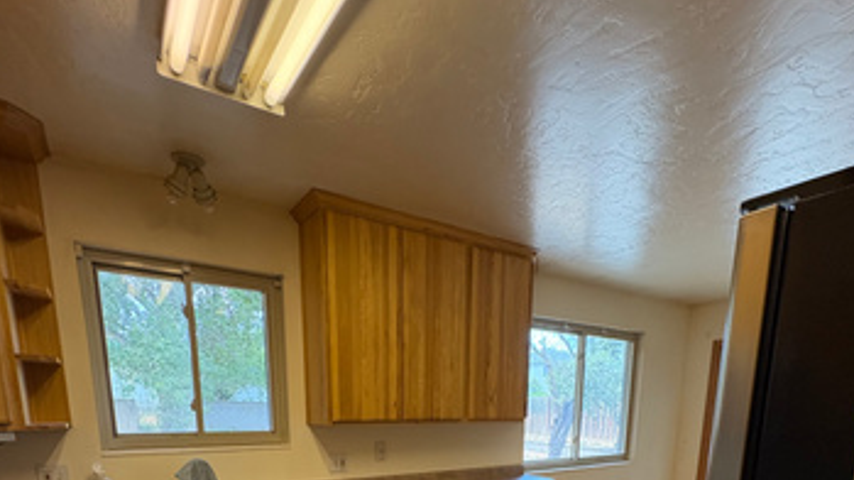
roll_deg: -1.3
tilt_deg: -10.4
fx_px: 475
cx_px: 428
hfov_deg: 83.9
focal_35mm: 21
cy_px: 500
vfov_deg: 44.0
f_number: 2.2
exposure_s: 1/120
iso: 400
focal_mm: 2.22
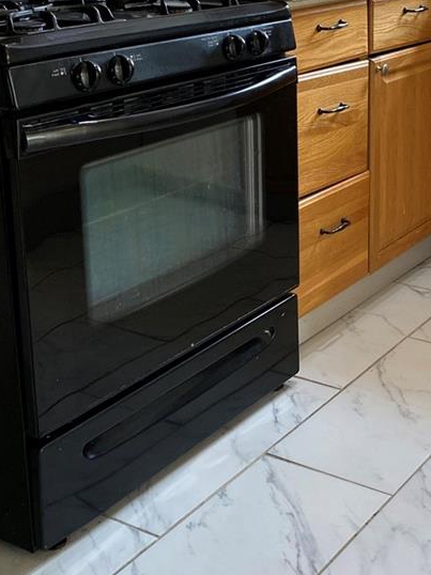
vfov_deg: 32.4
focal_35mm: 58
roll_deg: -0.6
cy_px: 122
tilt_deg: -12.5
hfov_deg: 24.2
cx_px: 417
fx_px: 964
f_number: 1.8
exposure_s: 1/120
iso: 125
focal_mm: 4.25
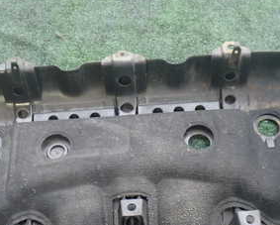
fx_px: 514
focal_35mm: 62
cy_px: 177
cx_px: 135
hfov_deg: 30.5
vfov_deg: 24.3
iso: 320
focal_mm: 5.4
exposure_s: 1/30
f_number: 2.3
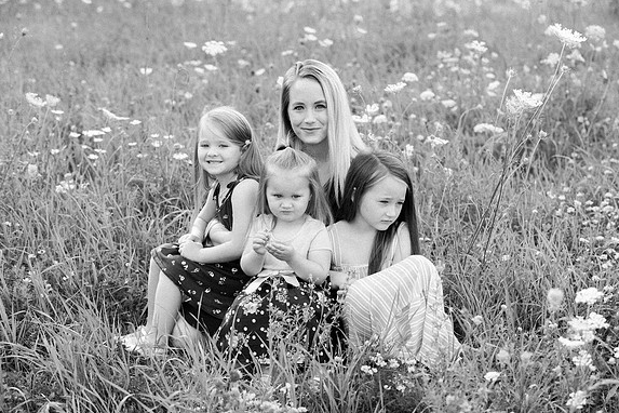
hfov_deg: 26.7
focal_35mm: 76
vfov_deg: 17.9
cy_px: 207
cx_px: 312
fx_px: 1307
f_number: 4.5
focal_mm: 75
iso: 250
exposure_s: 1/800
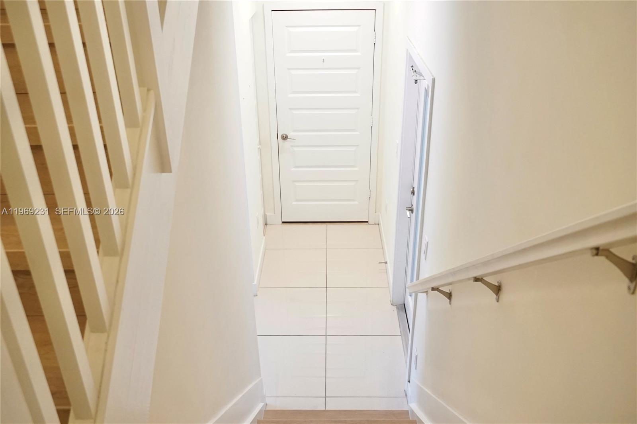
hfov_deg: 60.3
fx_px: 548
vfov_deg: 42.3
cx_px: 318
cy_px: 212
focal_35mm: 31
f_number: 4
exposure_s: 1/60
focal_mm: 21
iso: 1600
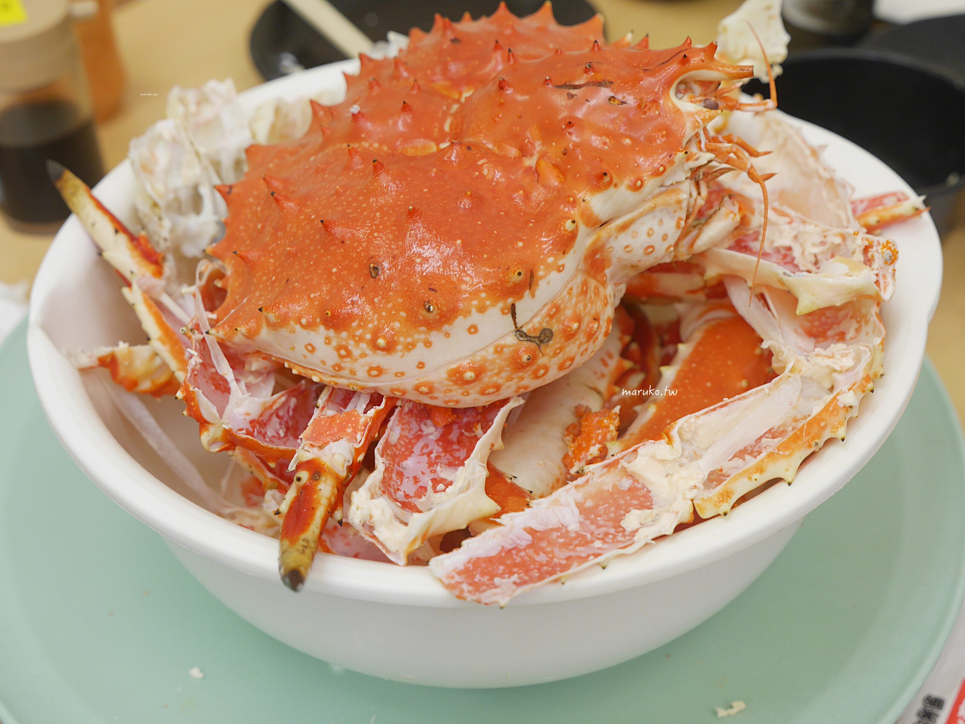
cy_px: 362
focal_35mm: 52
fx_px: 1450
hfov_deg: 36.8
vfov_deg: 28.1
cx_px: 482
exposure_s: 1/60
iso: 400
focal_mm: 26
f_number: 4
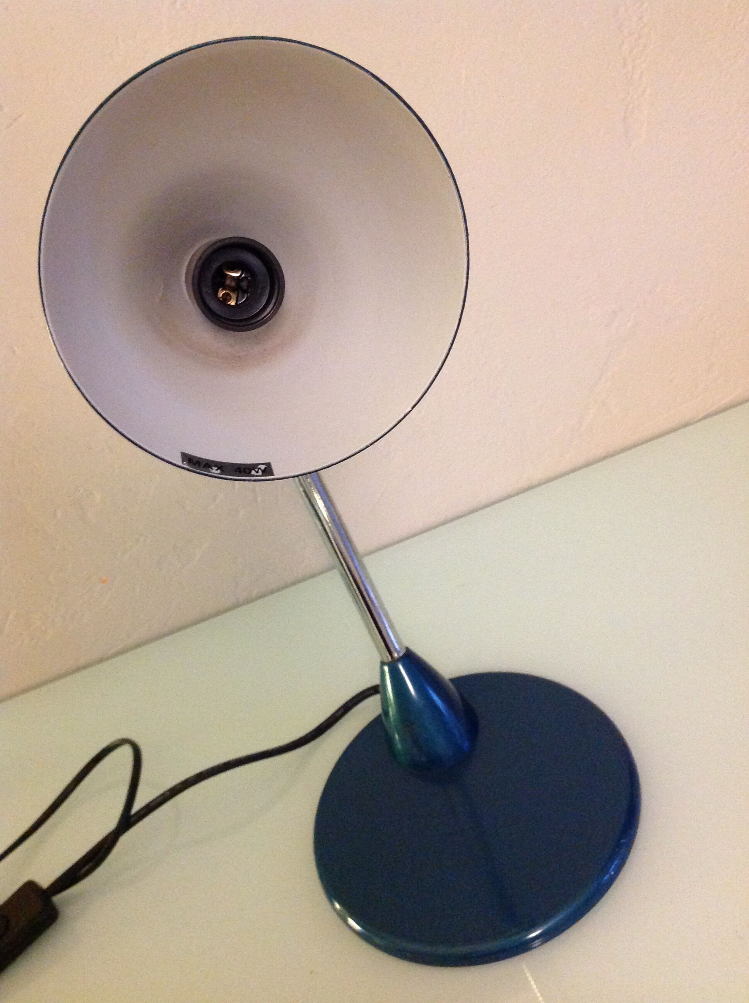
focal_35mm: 35
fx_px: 1012
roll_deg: +24.7
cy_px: 502
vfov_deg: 52.7
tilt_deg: -32.1
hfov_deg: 40.6
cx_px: 374
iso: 500
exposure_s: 1/17
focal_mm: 4.28
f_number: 2.4
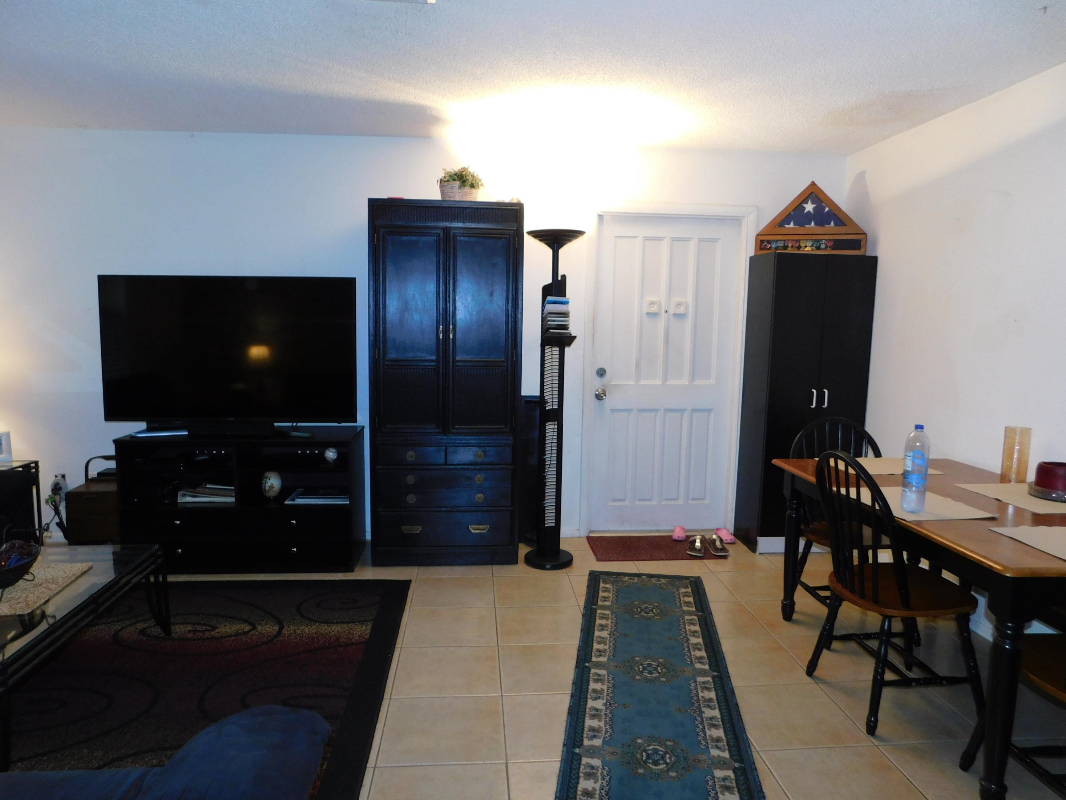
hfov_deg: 73.9
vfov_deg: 58.9
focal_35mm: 23
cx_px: 533
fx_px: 708
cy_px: 400
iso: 200
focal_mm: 4
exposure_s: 1/30
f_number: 3
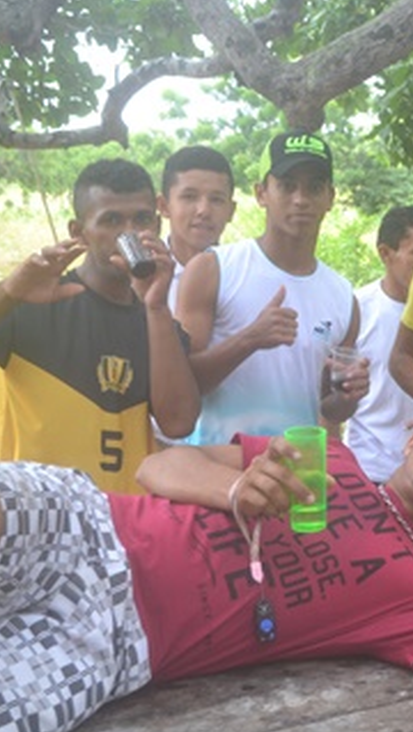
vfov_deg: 33.3
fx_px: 1224
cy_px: 407
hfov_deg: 17.3
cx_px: 610
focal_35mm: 63
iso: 400
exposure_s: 1/80
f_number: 4.5
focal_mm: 20
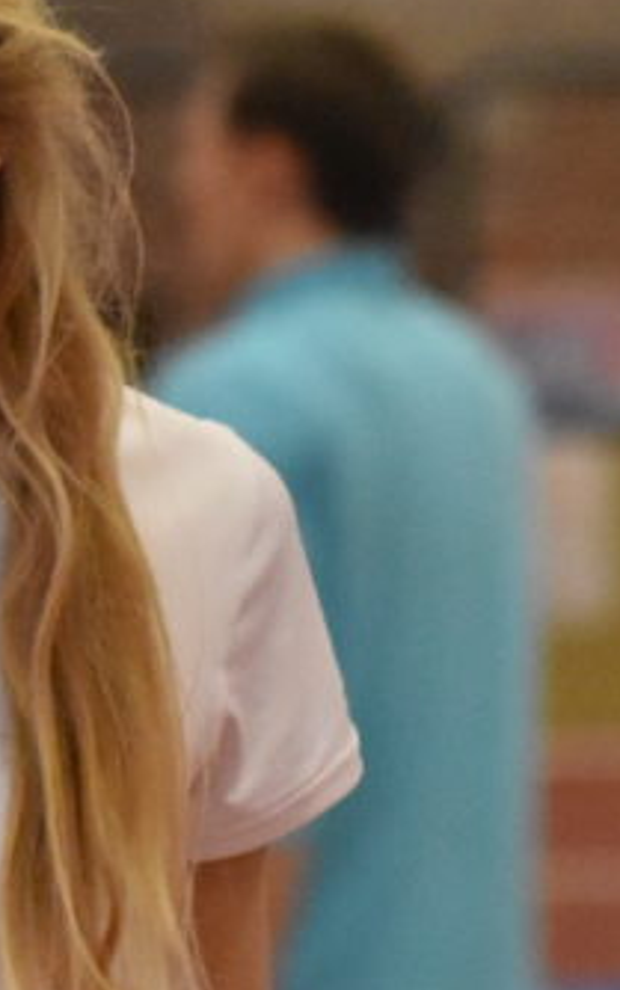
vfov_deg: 1.7
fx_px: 33387
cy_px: 557
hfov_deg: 1.1
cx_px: -142
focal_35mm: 1236
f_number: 5.6
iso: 6400
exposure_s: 1/500
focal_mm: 200
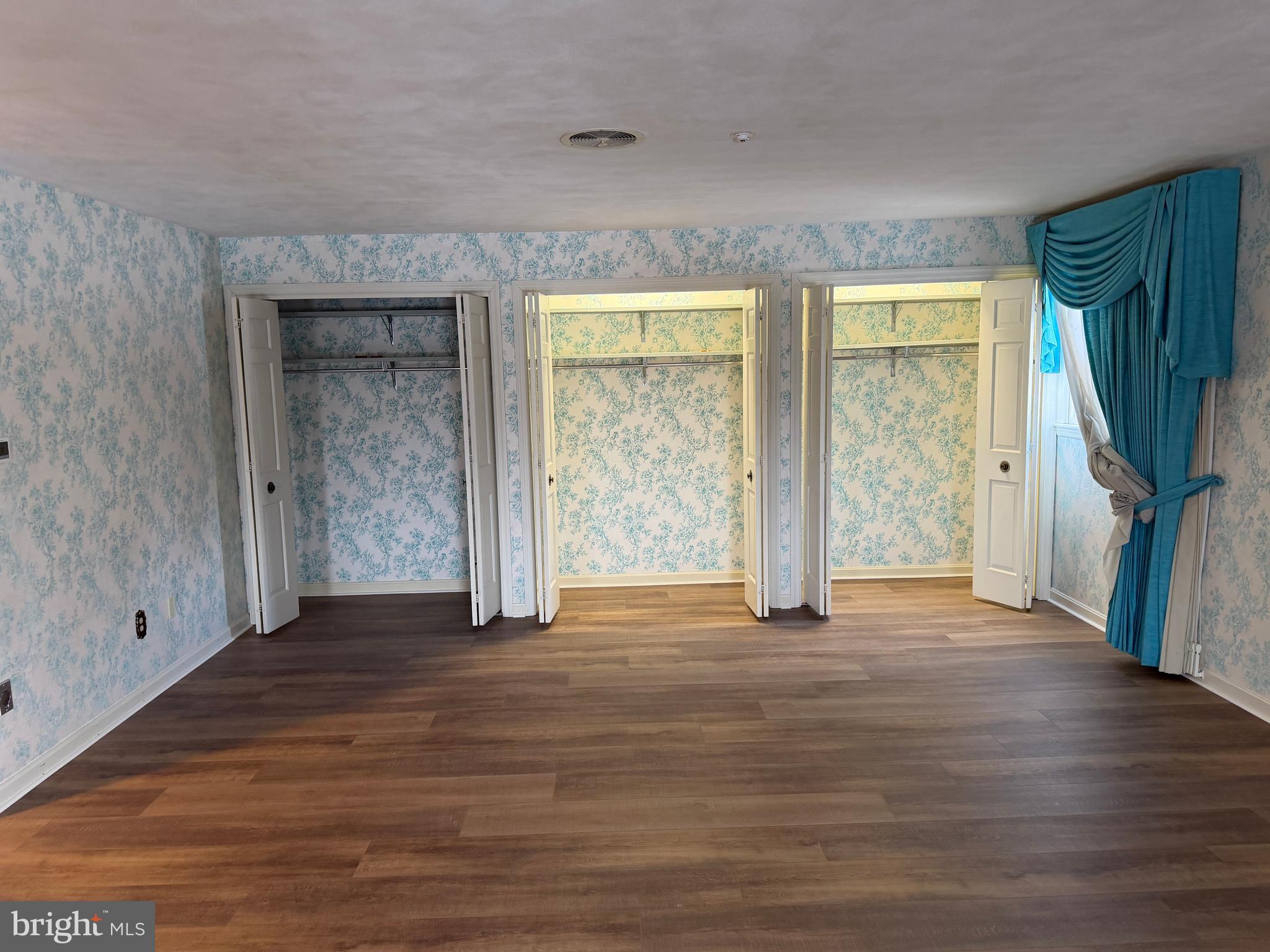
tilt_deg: -8.4
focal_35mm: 24
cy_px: 476
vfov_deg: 56.8
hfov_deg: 71.6
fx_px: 881
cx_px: 635
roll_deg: +1.0
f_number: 1.78
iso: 200
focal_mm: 6.76
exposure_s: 1/60
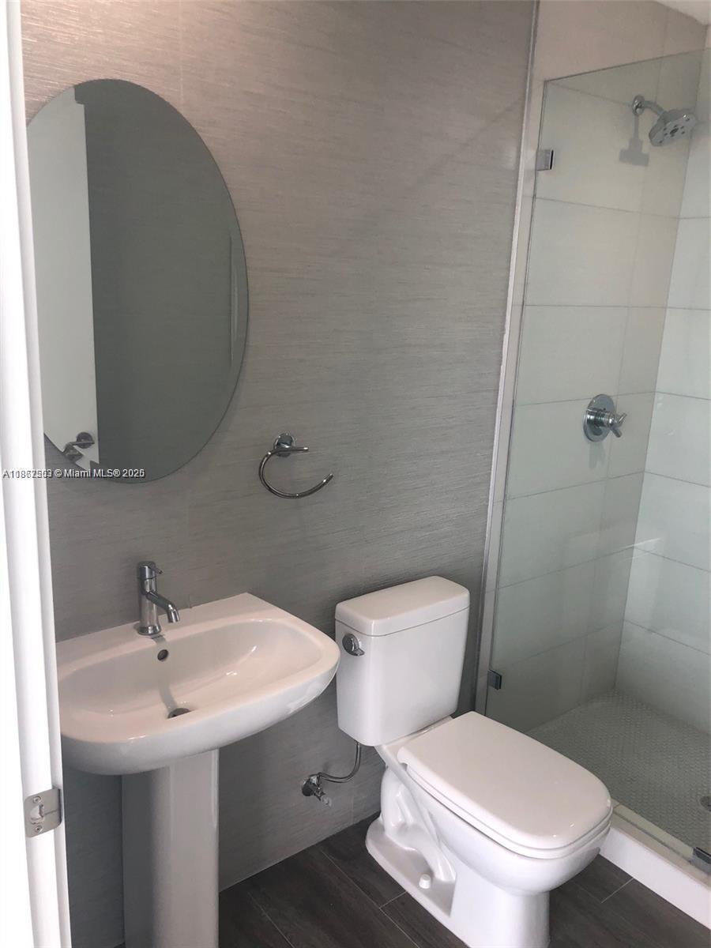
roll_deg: -2.5
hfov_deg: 49.7
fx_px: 767
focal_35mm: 28
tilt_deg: -13.7
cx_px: 356
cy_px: 474
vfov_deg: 63.4
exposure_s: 1/120
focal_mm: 4
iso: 64
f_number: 1.8
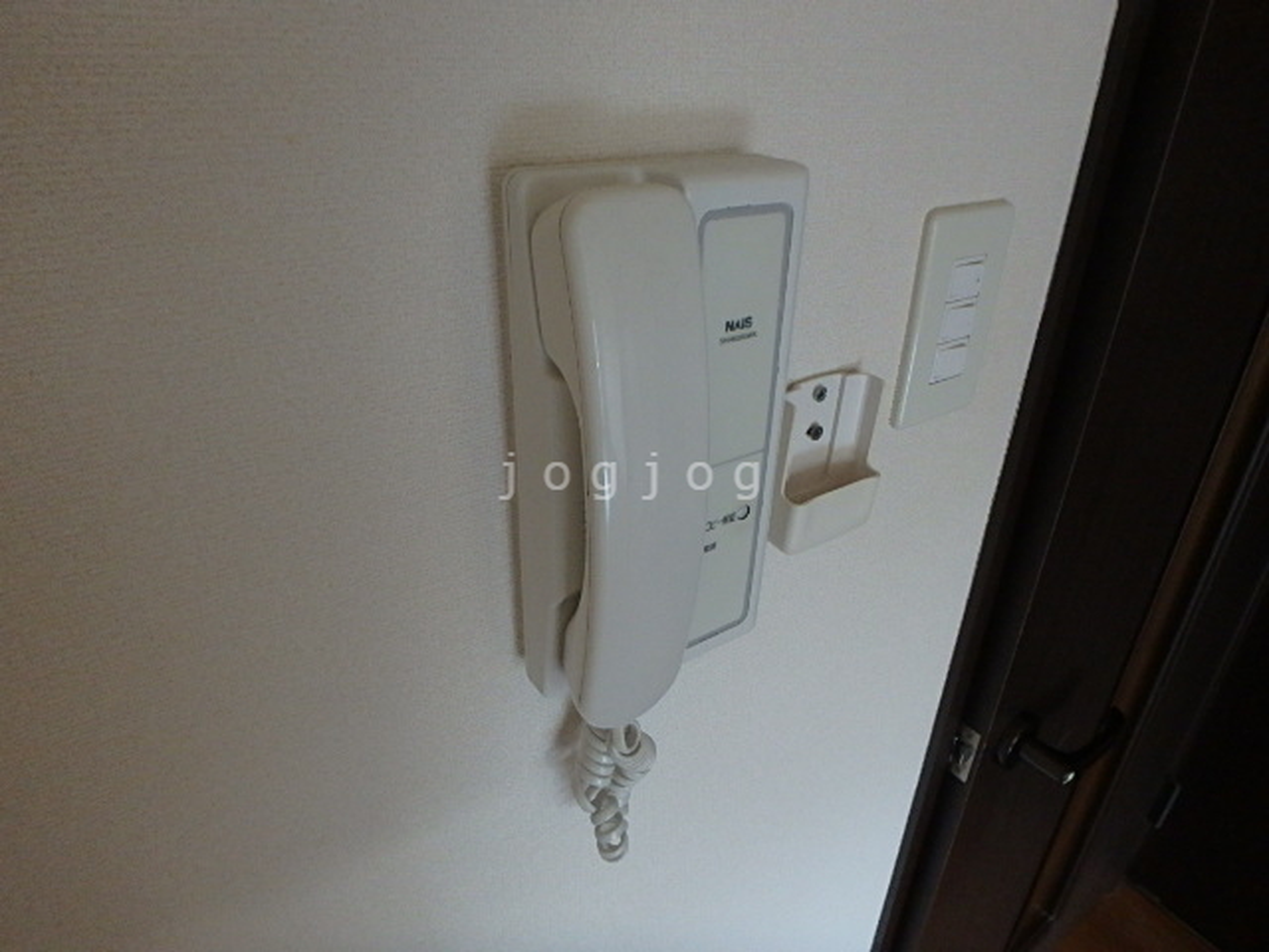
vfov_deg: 63.4
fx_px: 770
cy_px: 476
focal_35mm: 21
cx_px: 634
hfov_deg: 79.0
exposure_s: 1/50
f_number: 3.5
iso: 640
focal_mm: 3.7
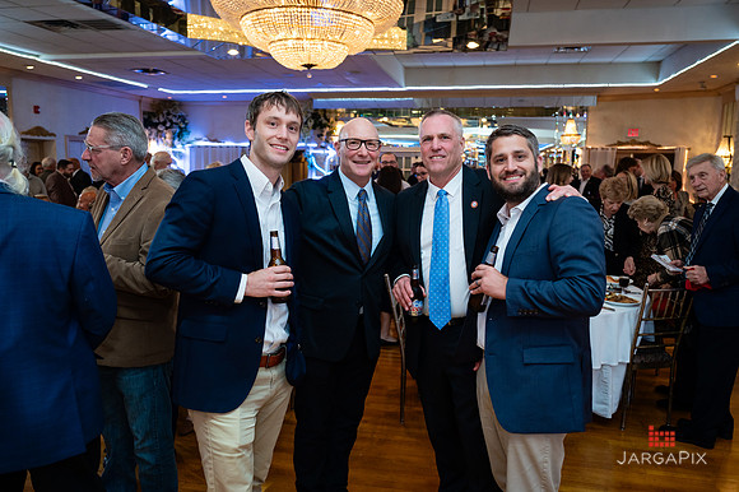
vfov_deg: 46.1
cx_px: 370
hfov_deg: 65.2
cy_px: 246
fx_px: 578
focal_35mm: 28
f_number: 3.2
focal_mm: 28
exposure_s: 1/200
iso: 1250
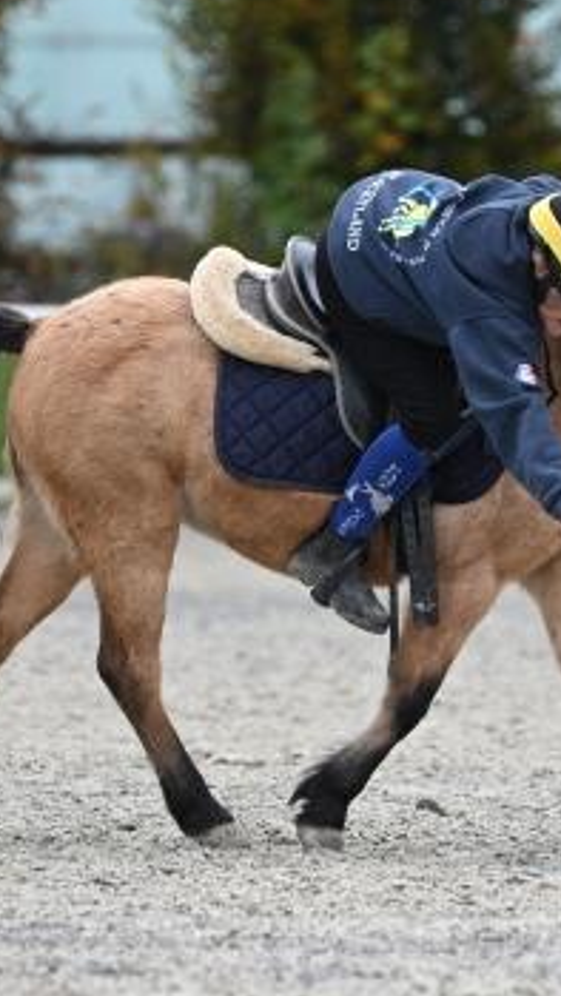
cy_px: 484
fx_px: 16441
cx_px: 527
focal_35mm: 622
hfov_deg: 2.0
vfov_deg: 3.5
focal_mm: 260
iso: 900
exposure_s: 1/800
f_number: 5
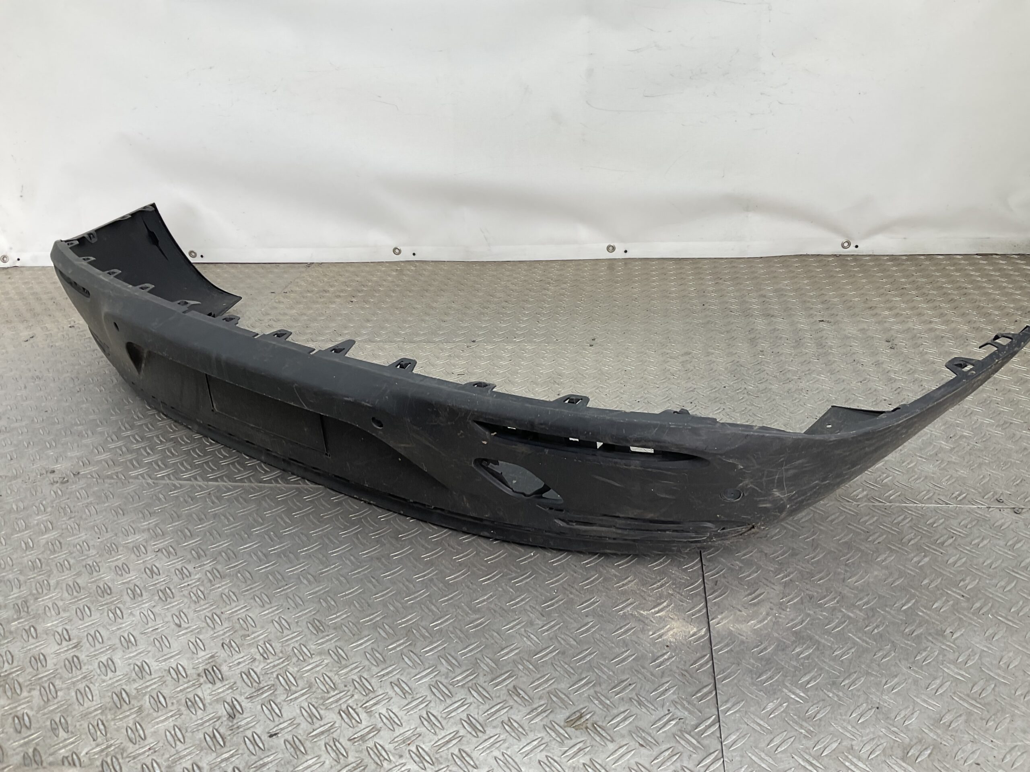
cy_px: 386
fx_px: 863
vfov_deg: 48.2
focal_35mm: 29
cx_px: 515
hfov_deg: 61.7
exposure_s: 1/120
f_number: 1.8
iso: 16
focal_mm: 3
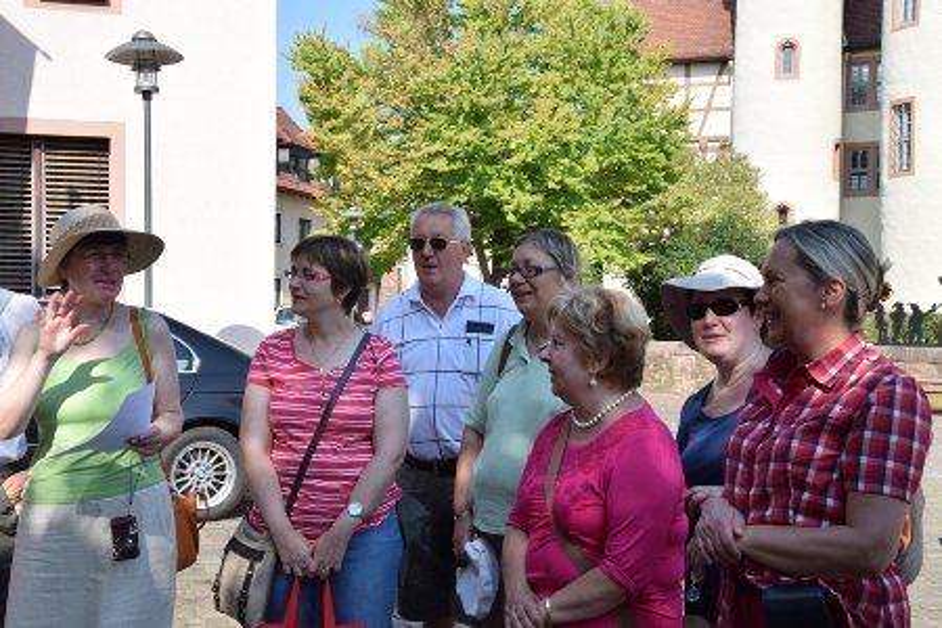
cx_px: 471
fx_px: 1334
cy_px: 314
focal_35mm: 51
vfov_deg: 26.5
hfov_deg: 38.9
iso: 400
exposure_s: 1/160
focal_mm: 34
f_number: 16
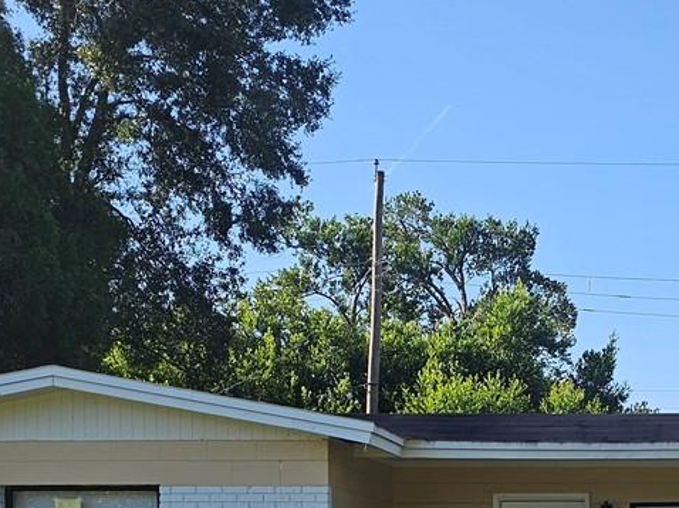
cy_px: 609
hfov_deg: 24.8
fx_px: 1510
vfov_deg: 18.2
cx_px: 574
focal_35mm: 77
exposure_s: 1/475
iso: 10
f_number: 1.7
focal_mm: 6.3
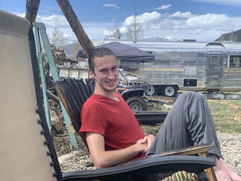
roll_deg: -1.7
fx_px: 362
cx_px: 120
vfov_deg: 28.0
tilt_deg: -3.5
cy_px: 90
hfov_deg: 36.8
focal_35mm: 52
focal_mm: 6
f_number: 2.4
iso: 16
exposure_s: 1/500
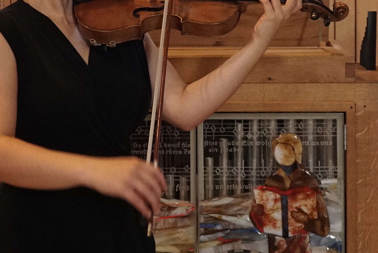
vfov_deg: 14.0
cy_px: 27
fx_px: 1019
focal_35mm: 97
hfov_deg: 21.0
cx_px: 187
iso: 8000
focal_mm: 42
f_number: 5.6
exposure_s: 1/60
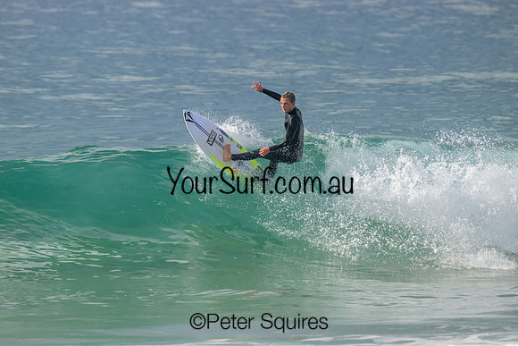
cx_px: 259
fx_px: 7915
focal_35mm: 550
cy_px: 173
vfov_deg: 2.5
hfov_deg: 3.7
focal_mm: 550
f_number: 11
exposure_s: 1/2000
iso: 800
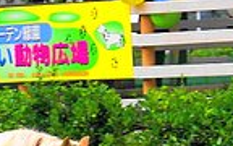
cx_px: -163
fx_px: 2413
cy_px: 121
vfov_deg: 3.5
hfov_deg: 5.5
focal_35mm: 380
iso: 100
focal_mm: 70
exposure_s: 1/125
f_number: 6.3
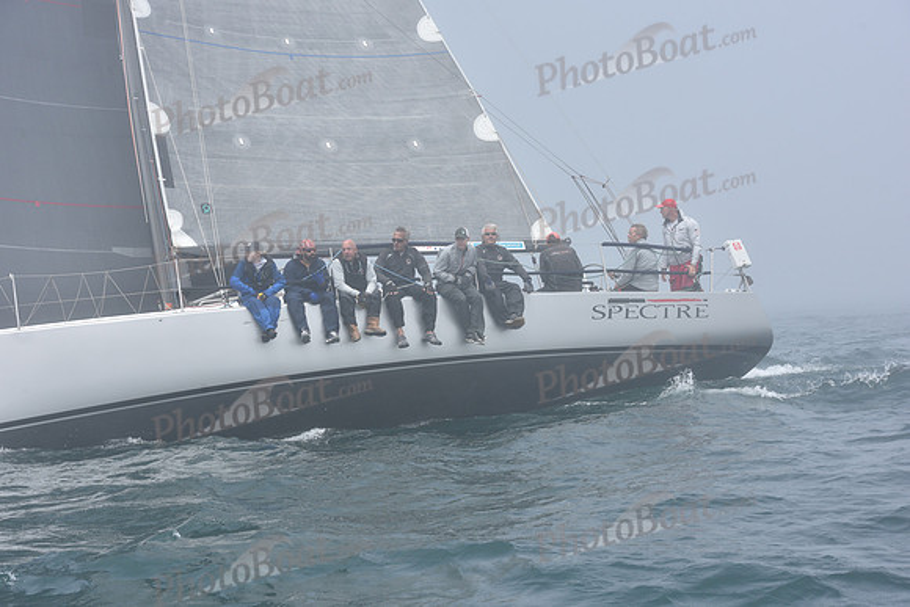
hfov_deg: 28.8
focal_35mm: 70
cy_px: 304
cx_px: 455
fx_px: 1770
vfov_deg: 19.5
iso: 250
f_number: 10
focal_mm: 70
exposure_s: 1/800
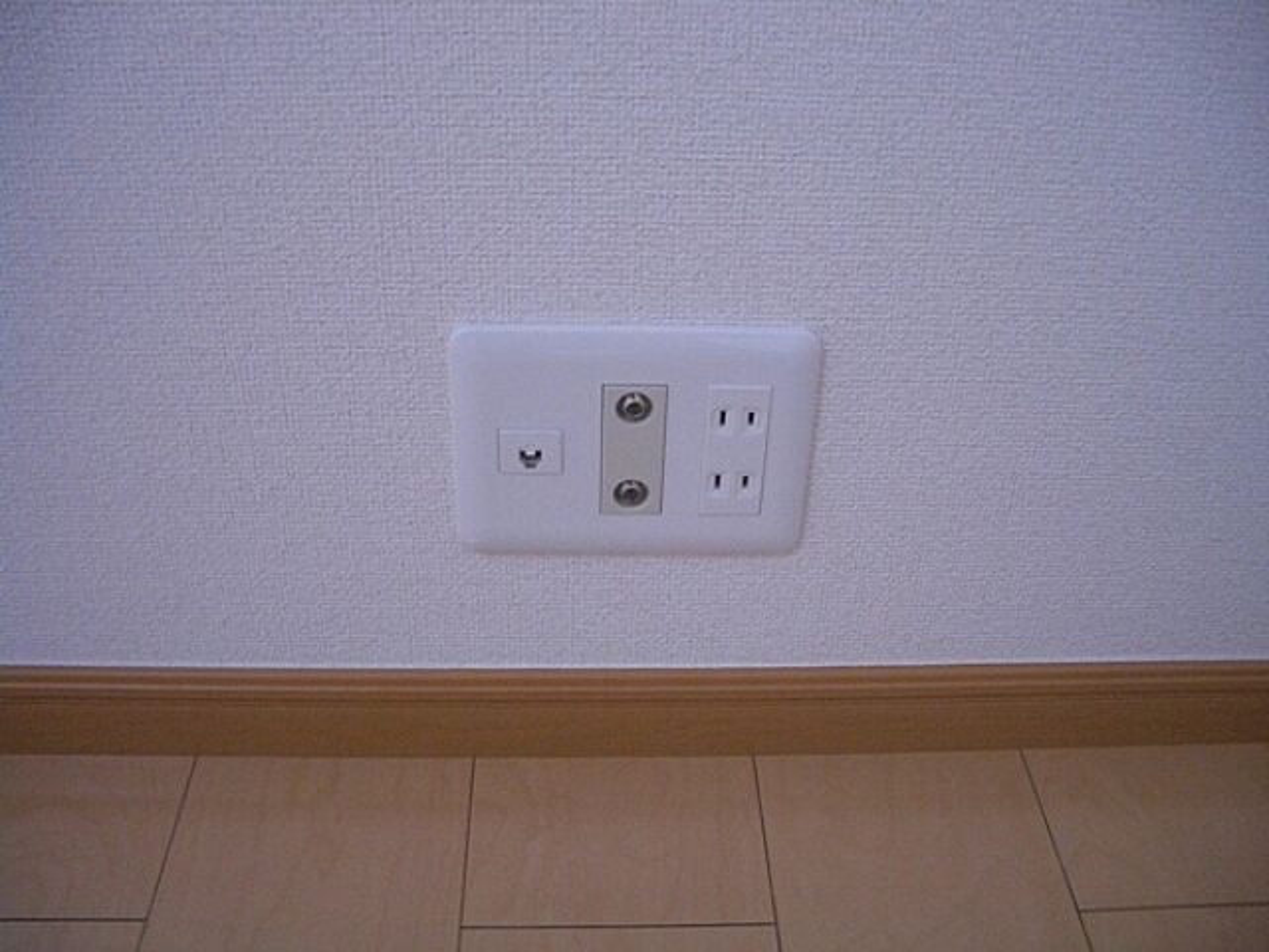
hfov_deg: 52.6
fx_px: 1283
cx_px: 634
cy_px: 476
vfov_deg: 40.7
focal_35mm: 35
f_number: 2.6
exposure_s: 1/125
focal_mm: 5.8
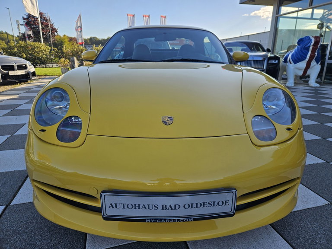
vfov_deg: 58.9
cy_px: 124
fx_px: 221
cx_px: 166
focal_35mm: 23
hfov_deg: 73.9
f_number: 1.8
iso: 25
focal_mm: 5.4
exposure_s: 1/878
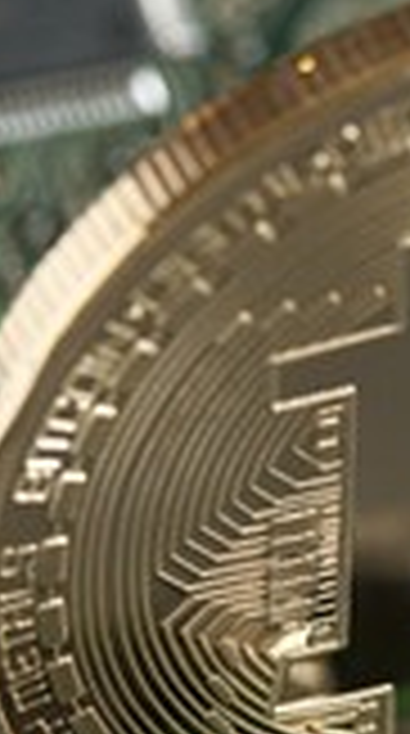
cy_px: 444
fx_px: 6570
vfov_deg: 6.4
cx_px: 297
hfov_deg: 3.6
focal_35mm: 338
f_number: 11
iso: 100
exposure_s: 2.5
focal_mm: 105
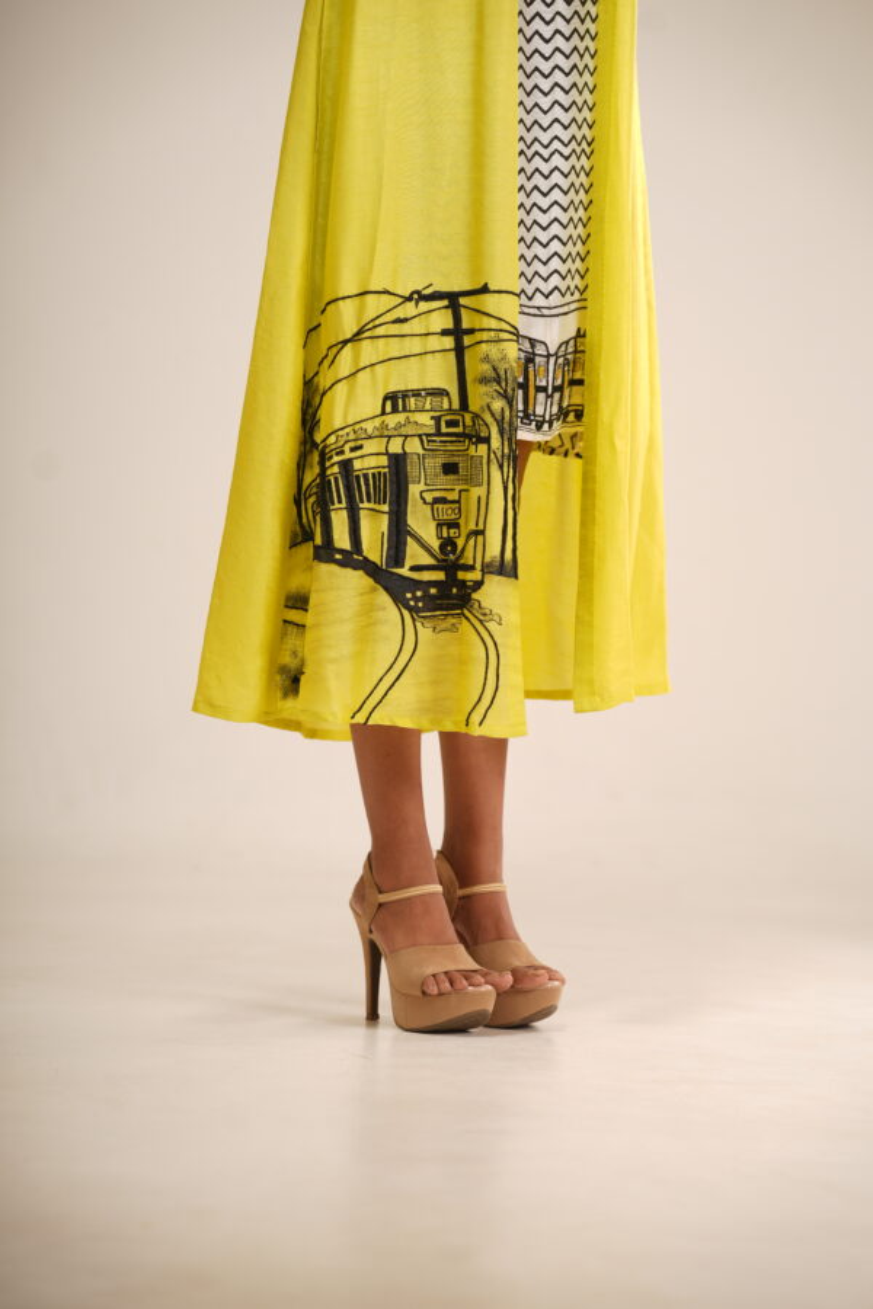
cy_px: 654
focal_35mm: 85
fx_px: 3092
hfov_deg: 16.1
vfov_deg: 23.9
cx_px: 436
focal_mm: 85
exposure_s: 1/160
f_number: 3.5
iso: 50
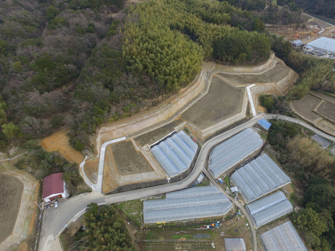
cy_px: 126
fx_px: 194
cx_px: 168
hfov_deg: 81.7
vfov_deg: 66.0
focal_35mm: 20
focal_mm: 3.61
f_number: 2.8
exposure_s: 1/284
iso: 100
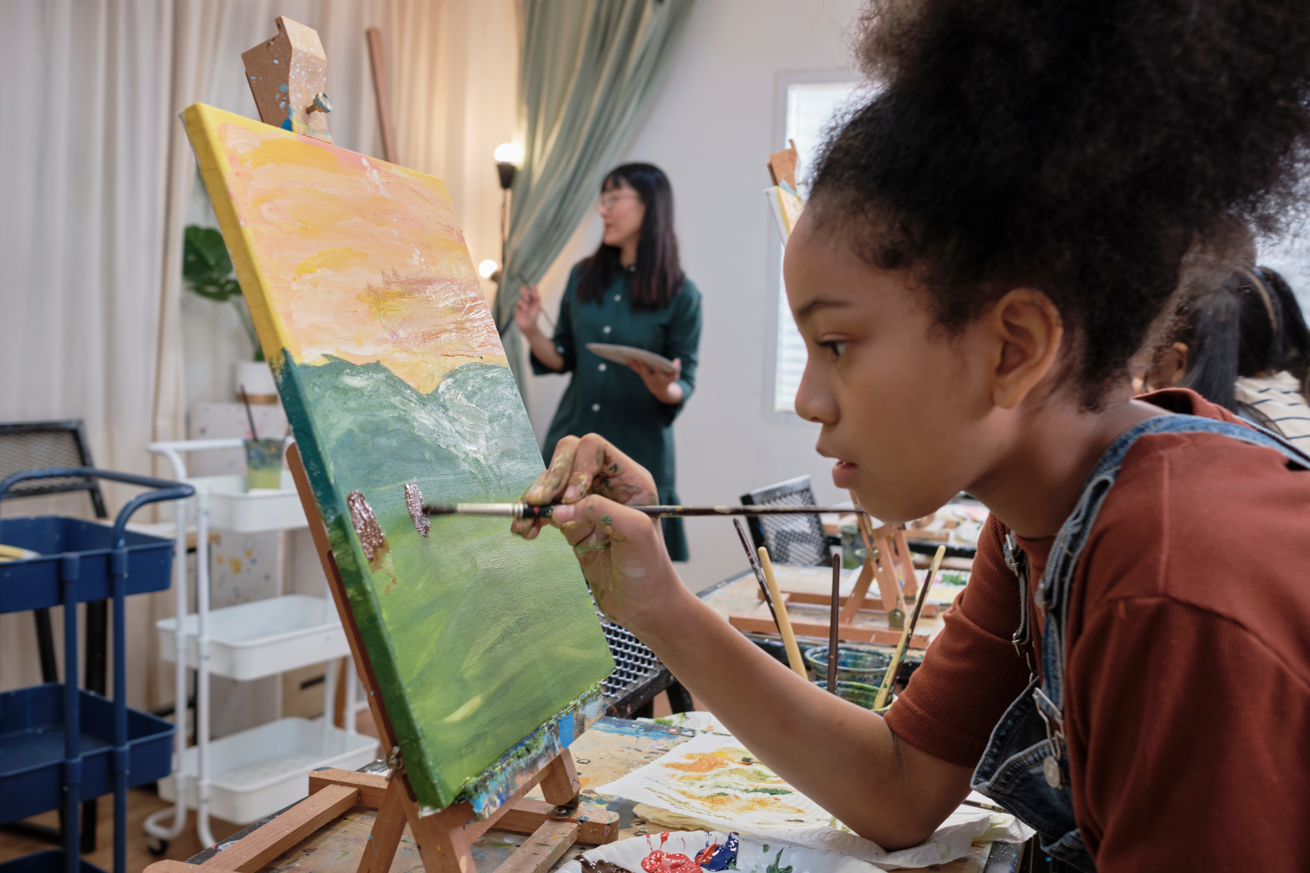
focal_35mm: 35
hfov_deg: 54.4
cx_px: 655
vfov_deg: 37.9
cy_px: 436
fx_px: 1274
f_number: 3.6
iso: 320
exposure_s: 1/60
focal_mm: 23
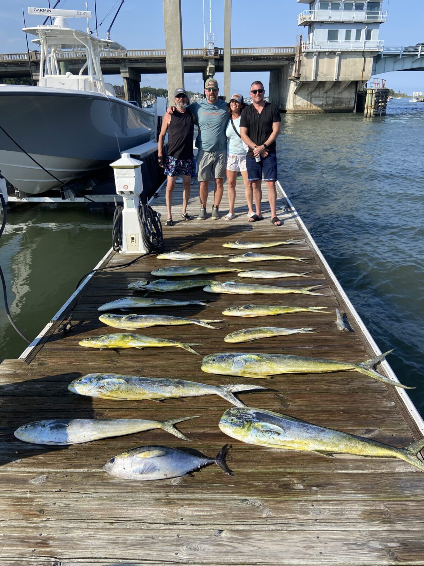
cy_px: 283
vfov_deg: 67.3
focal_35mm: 26
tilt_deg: -21.5
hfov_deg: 53.1
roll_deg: +1.1
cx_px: 212
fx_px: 425
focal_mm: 4.25
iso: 32
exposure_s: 1/2410
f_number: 1.8
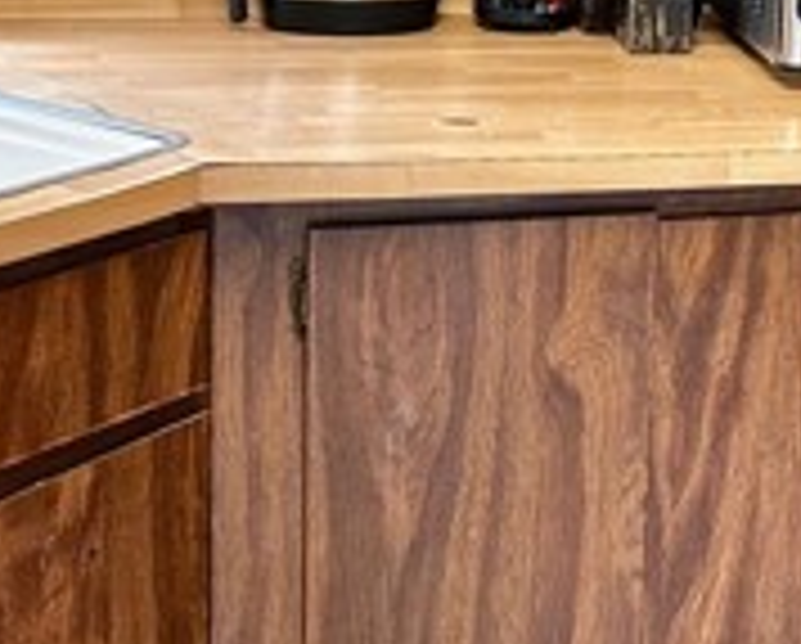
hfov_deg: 18.8
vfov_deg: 16.5
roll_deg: -4.2
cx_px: 1152
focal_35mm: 91
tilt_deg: -10.8
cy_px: -36
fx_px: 2161
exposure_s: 1/60
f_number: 1.5
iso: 250
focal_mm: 5.7
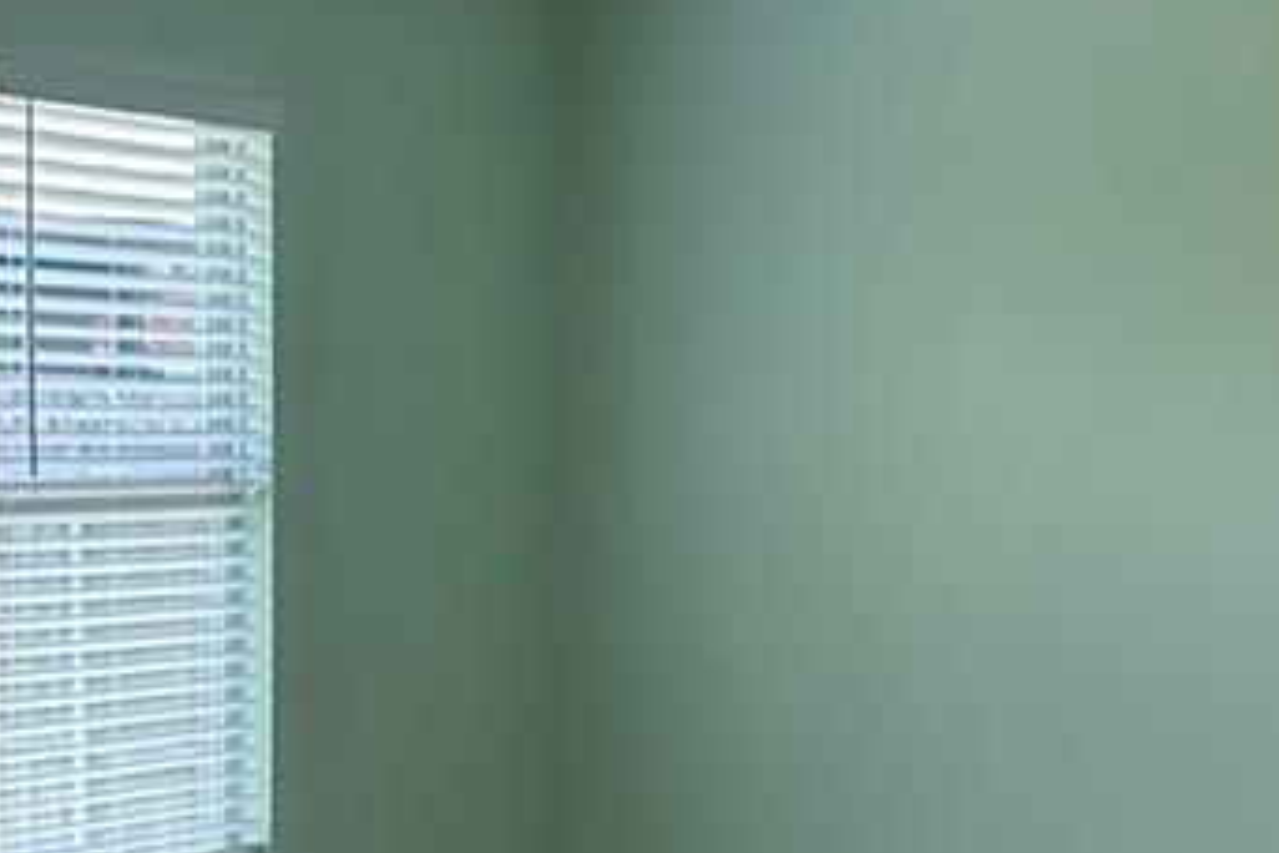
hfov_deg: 18.1
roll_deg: -2.8
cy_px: 793
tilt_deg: -5.8
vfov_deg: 12.1
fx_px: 3979
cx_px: 972
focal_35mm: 112
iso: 64
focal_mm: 6.86
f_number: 1.78
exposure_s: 1/130
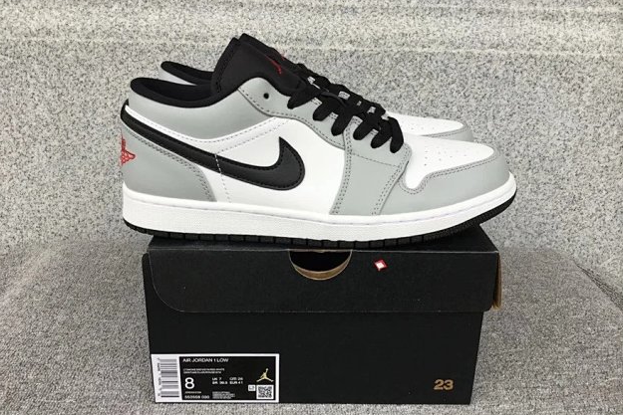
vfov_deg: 40.0
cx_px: 313
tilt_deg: -19.4
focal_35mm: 33
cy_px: 204
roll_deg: -1.3
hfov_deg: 57.2
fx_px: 571
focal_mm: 3.3
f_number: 2.4
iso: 25
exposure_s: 1/100
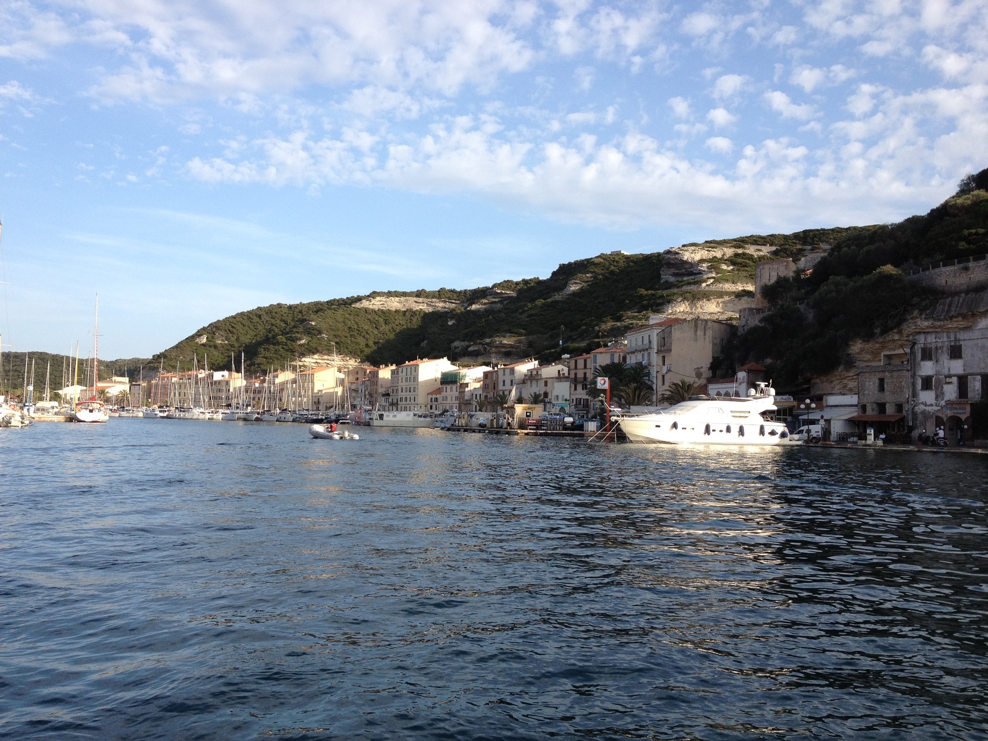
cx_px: 494
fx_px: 999
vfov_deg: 40.7
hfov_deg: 52.6
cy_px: 370
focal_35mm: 35
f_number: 2.4
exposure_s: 1/863
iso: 64
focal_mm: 4.28
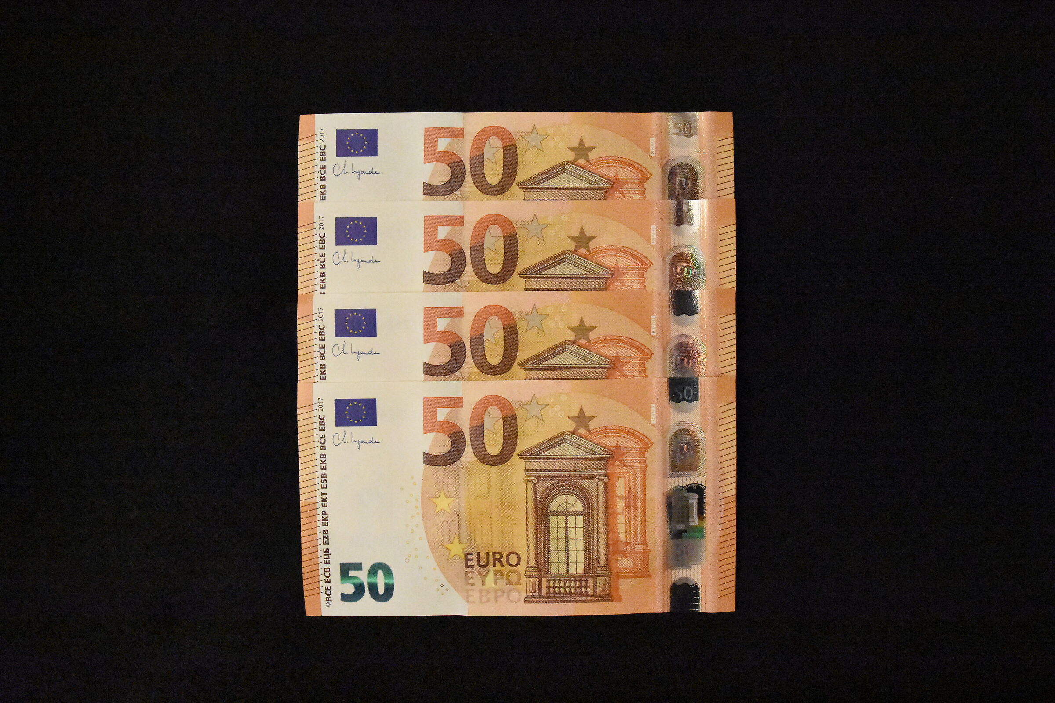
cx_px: 528
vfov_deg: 36.9
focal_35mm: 36
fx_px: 1055
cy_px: 352
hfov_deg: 53.1
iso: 25600
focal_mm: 24
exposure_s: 1/125
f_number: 6.7
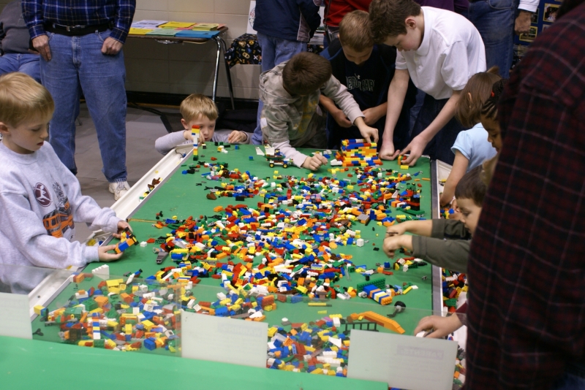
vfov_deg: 29.9
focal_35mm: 45
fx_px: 731
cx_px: 292
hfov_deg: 43.6
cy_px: 195
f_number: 5
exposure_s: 1/30
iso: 400
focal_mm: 30
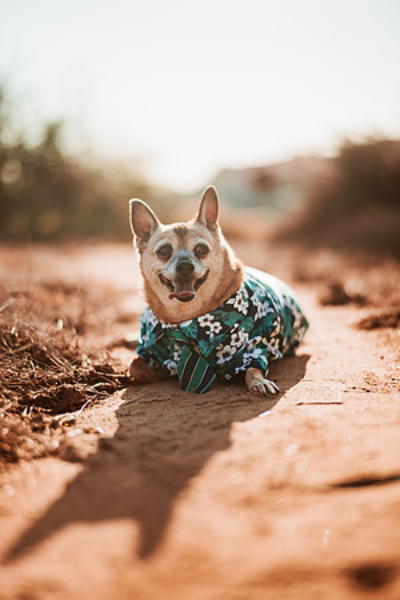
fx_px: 967
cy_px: 300
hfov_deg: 23.4
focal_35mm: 58
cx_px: 200
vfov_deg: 34.5
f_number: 1.4
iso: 100
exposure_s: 1/5000
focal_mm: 58
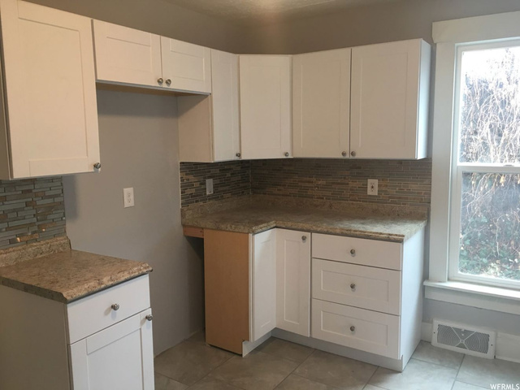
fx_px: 436
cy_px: 195
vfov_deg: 48.2
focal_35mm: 29
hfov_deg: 61.7
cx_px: 260
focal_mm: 4.15
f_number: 2.2
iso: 100
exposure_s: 1/33
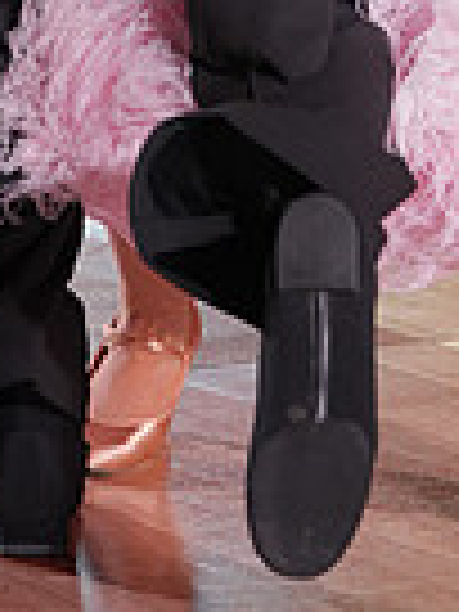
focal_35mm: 515
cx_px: 515
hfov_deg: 2.9
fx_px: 9105
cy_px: -567
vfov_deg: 3.8
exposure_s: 1/400
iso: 1000
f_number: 2.8
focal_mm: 126
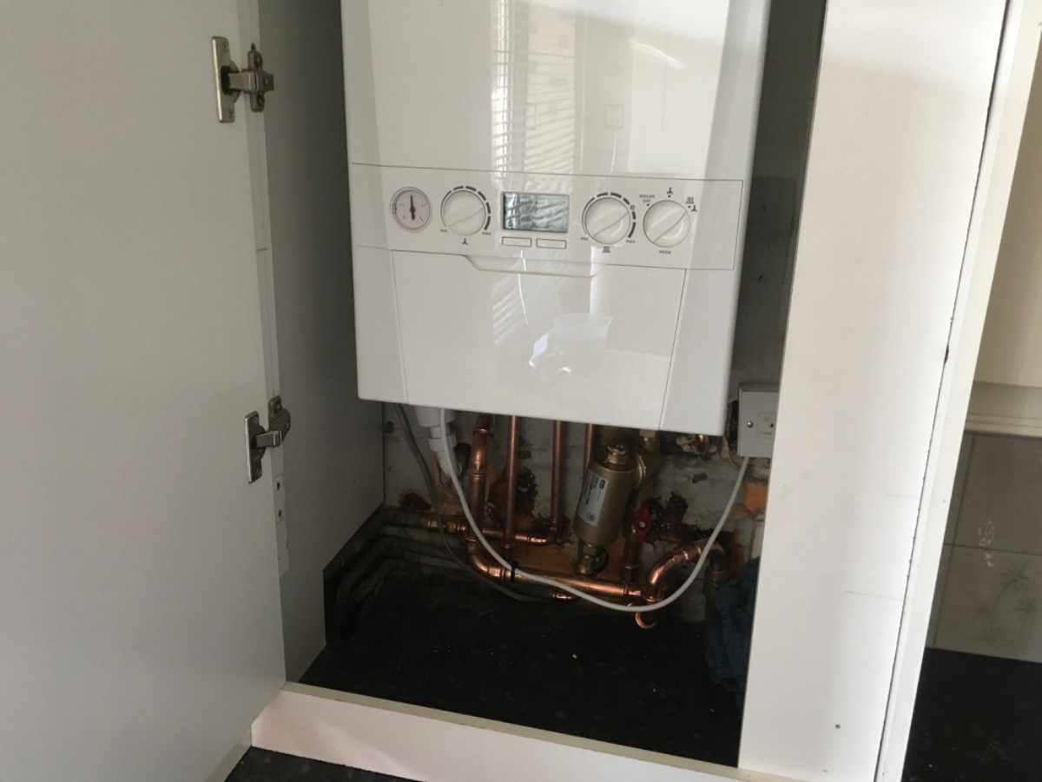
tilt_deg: -18.3
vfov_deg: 48.2
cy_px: 391
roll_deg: -2.9
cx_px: 521
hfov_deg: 61.7
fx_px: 873
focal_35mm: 29
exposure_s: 1/33
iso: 125
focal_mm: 4.15
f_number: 2.2
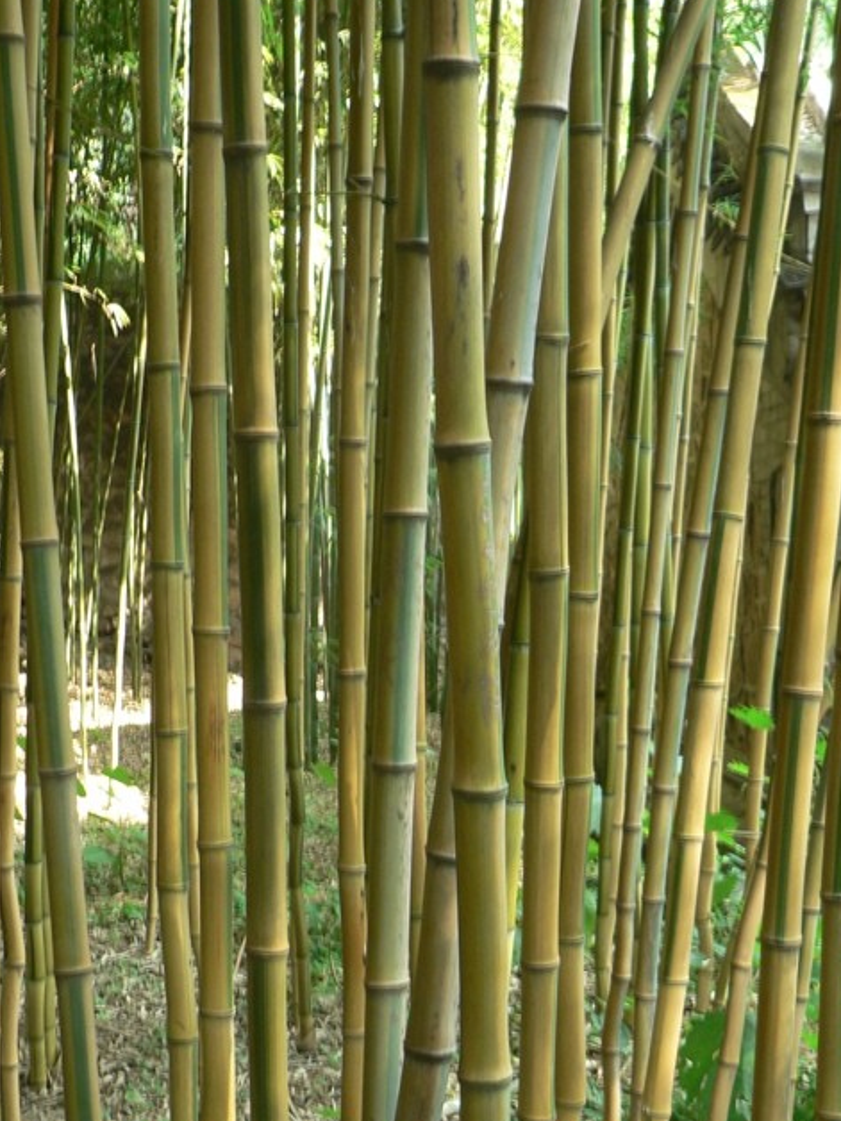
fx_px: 1587
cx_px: 401
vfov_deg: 38.9
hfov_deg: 29.7
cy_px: 618
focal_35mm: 49
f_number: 2.8
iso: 80
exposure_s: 1/20
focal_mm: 6.9
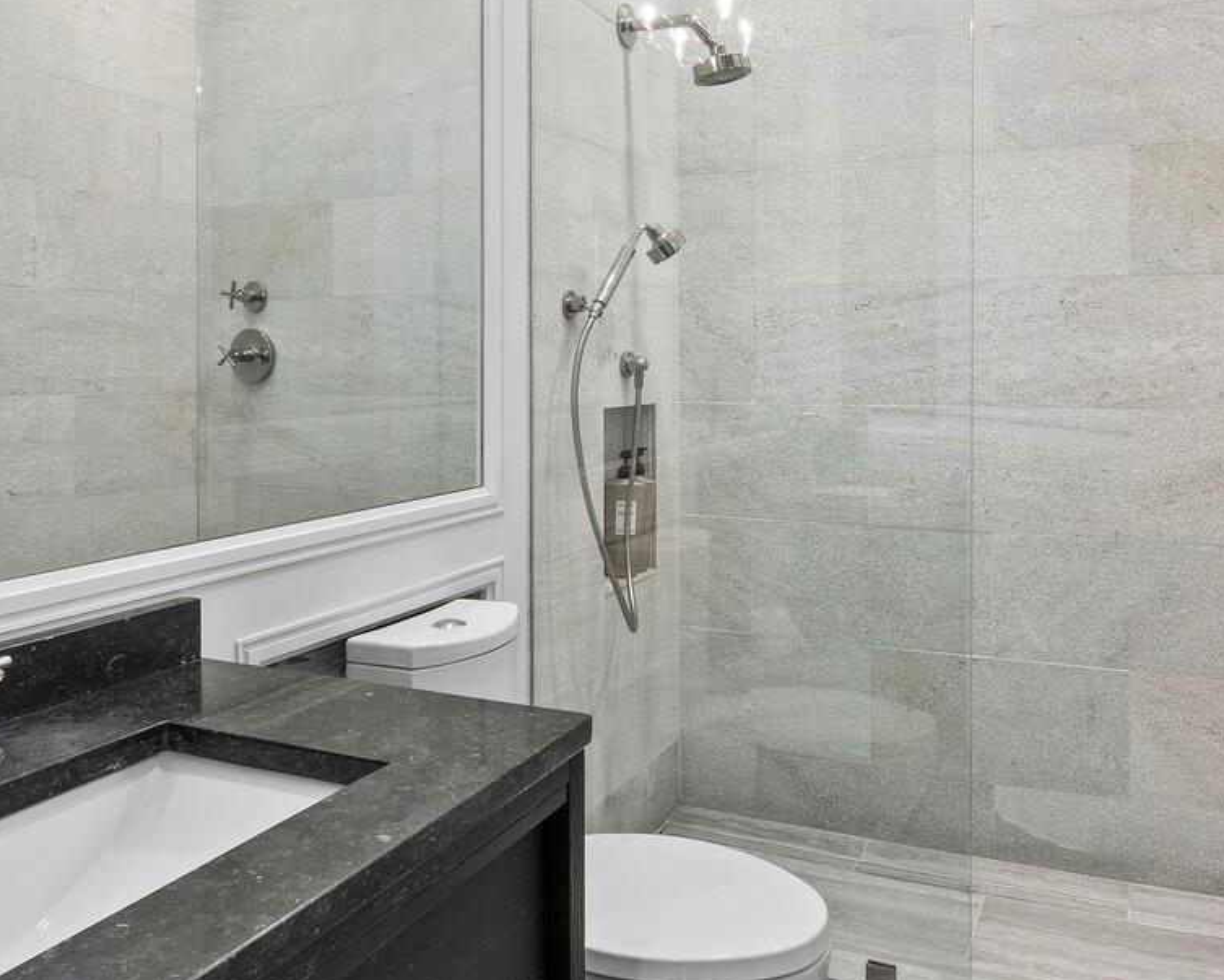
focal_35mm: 29
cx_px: 658
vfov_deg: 49.7
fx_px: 1051
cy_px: 392
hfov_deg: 60.4
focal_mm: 7
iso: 320
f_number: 11
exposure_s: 1/2.5
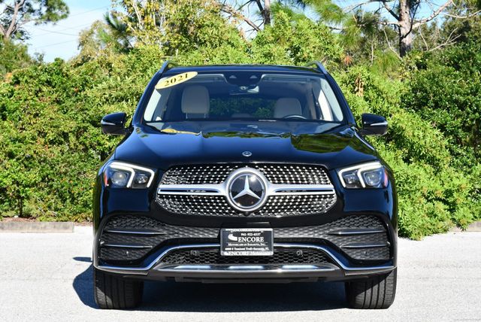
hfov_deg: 24.2
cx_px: 240
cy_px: 161
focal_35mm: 84
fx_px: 1123
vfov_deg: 16.3
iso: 180
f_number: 8
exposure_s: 1/250
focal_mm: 42
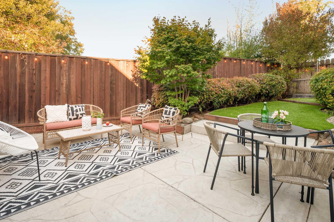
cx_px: 164
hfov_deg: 87.0
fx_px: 176
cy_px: 87
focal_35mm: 19
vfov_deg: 63.7
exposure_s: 1/50
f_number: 10
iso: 250
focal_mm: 14
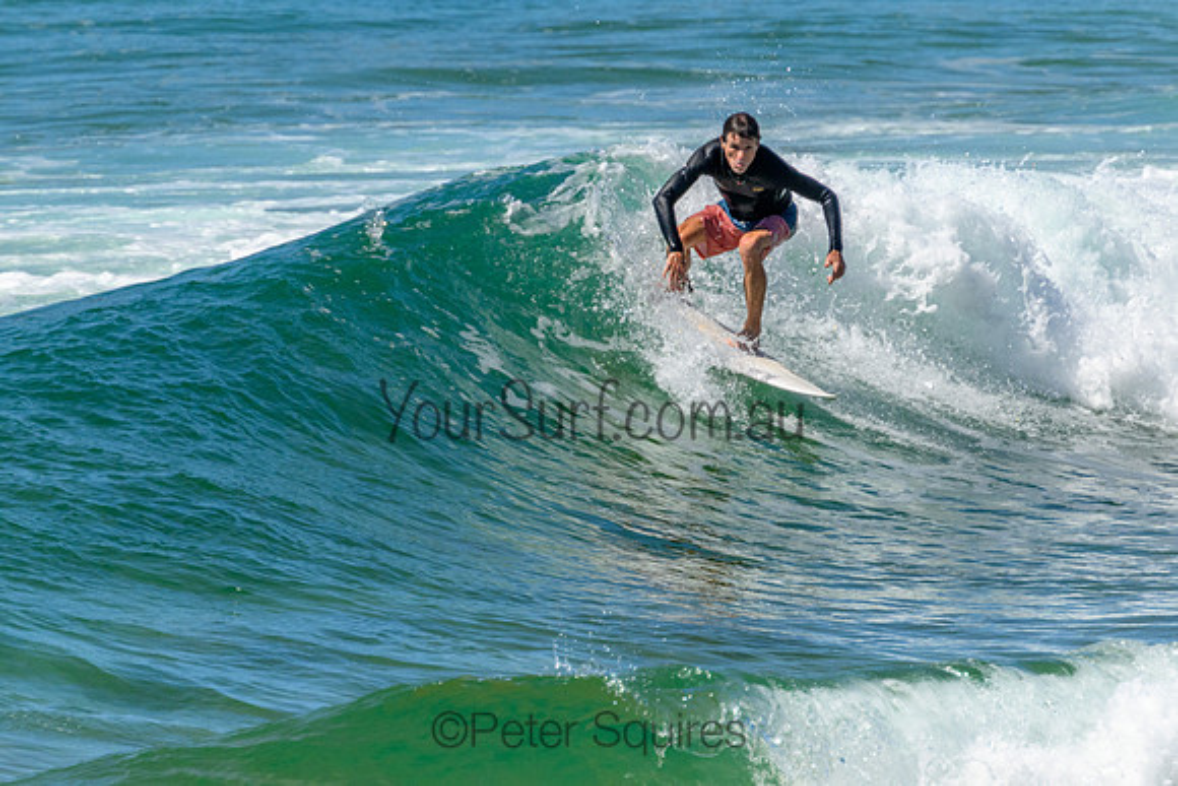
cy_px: 327
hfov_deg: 1.9
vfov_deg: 1.3
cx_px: 685
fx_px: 36020
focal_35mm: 1101
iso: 900
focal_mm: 800
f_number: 11
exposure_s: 1/2000
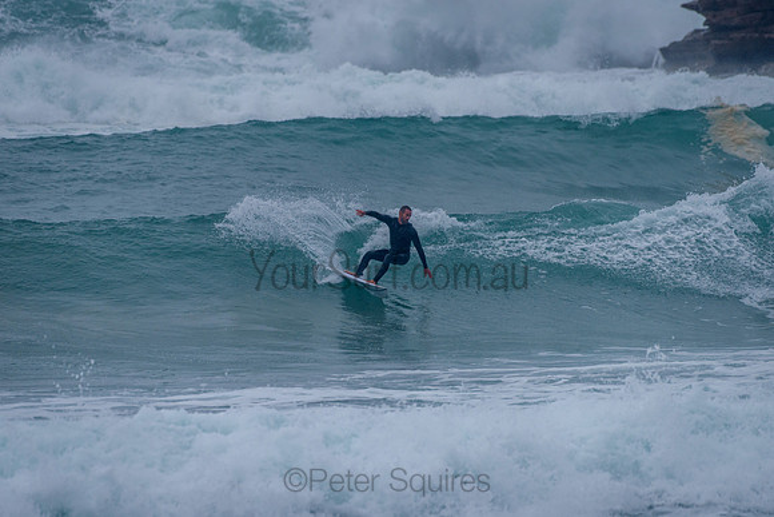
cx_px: 387
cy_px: 258
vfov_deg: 2.2
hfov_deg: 3.4
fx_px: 13172
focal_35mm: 613
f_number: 5.6
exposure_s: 1/2000
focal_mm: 500
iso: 360
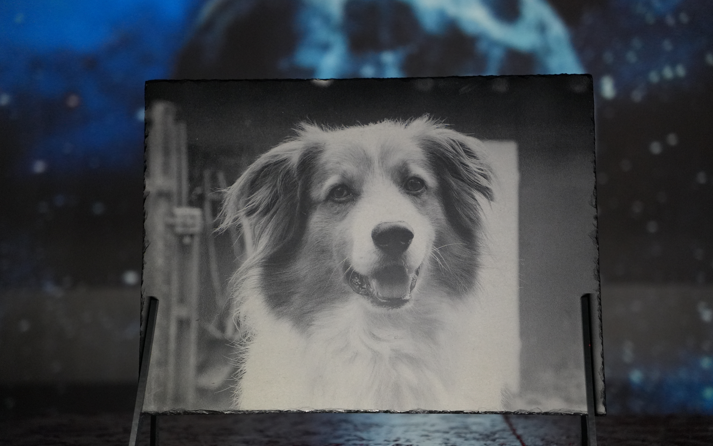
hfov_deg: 26.8
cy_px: 224
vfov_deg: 16.9
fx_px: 1496
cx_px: 358
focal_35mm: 77
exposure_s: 1/80
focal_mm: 50
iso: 2500
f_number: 2.8
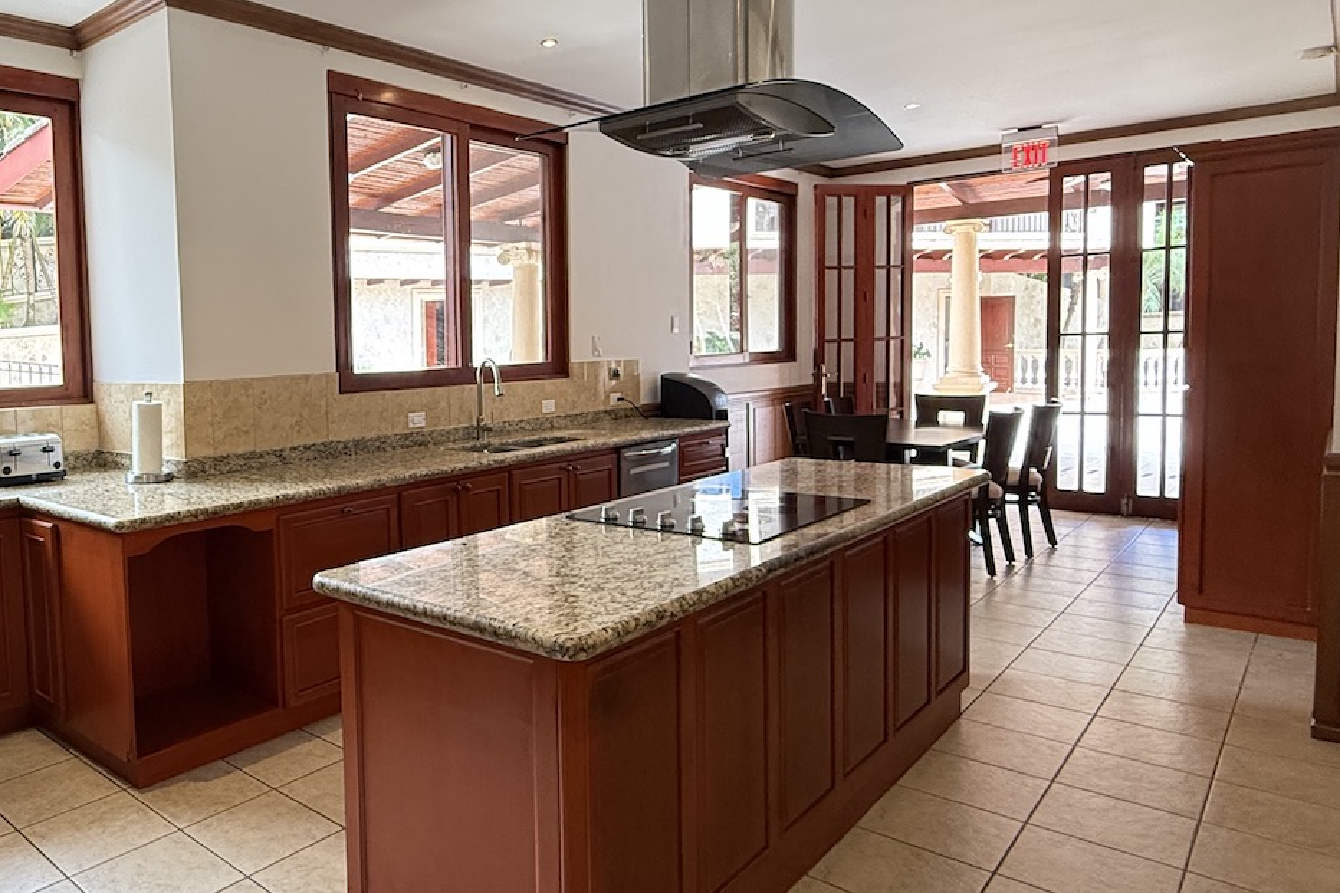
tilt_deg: -3.9
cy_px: 400
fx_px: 930
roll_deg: +1.8
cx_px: 382
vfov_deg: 51.2
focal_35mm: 25
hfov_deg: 68.2
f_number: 2.2
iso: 320
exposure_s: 1/99
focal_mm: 2.22
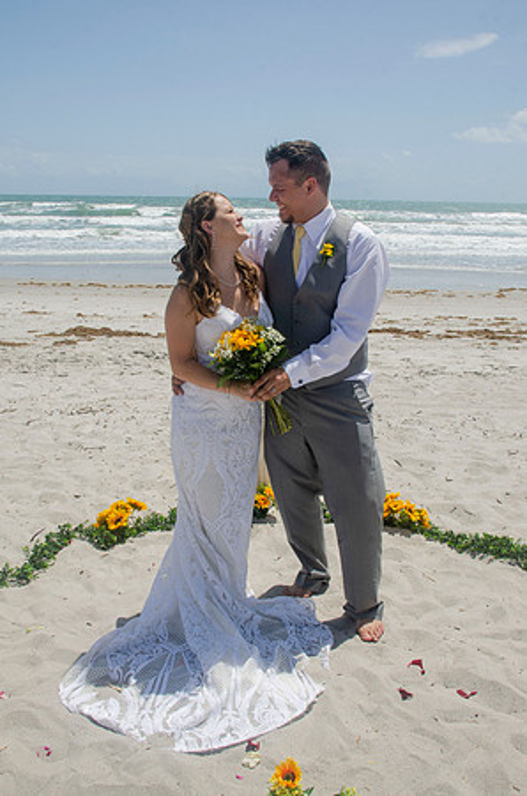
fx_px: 728
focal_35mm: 33
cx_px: 264
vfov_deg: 57.3
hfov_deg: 39.8
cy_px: 398
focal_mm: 22
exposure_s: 1/250
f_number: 11
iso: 100
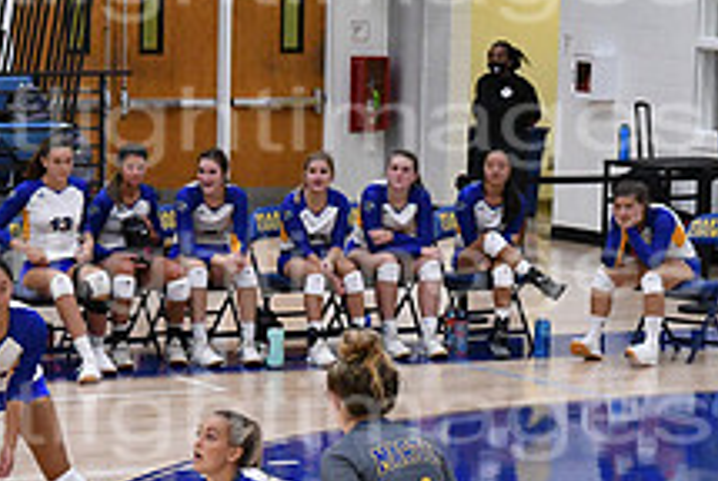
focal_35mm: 202
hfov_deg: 10.2
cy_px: 493
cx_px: 244
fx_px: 4034
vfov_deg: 6.8
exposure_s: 1/1000
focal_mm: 50
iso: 5000
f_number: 3.2
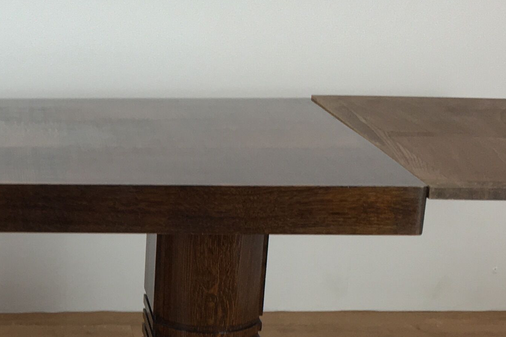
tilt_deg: -21.5
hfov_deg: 21.5
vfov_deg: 14.7
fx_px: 1279
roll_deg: -0.1
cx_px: -13
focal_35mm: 91
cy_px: 357
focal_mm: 4.15
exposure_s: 1/33
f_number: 2.2
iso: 40
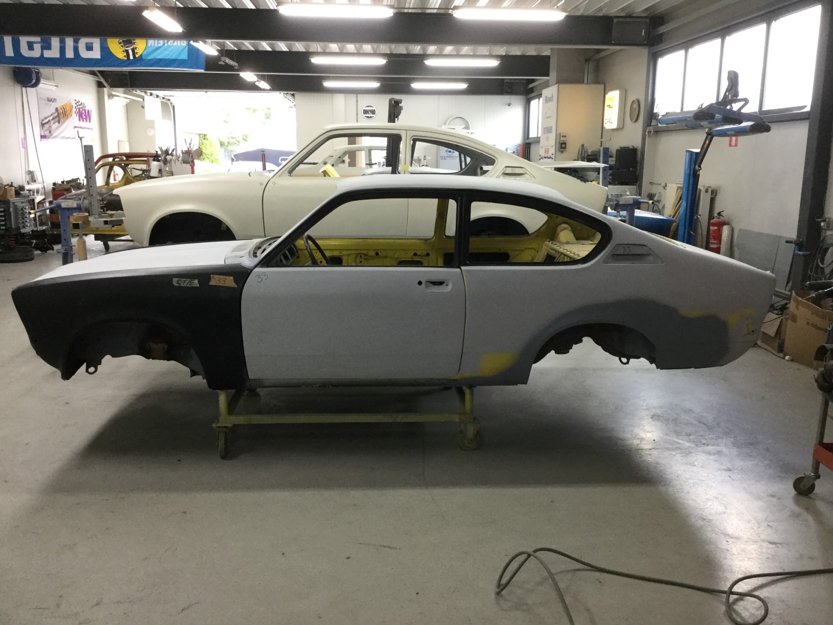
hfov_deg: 58.4
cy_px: 312
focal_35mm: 31
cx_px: 416
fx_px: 746
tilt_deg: -11.9
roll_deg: -3.0
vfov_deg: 45.4
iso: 125
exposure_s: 1/33
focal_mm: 3.3
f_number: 2.4
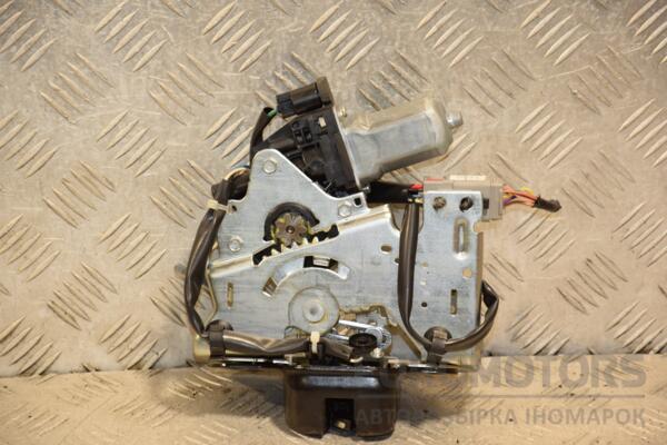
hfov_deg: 14.0
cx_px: 334
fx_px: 2723
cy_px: 222
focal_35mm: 147
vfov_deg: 9.3
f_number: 5.6
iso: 800
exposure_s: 1/100
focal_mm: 98
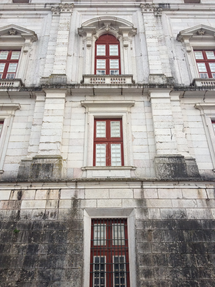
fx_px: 290
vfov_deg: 52.6
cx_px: 108
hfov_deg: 40.7
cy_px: 144
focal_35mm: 35
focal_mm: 4.28
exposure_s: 1/120
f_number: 2.4
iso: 100
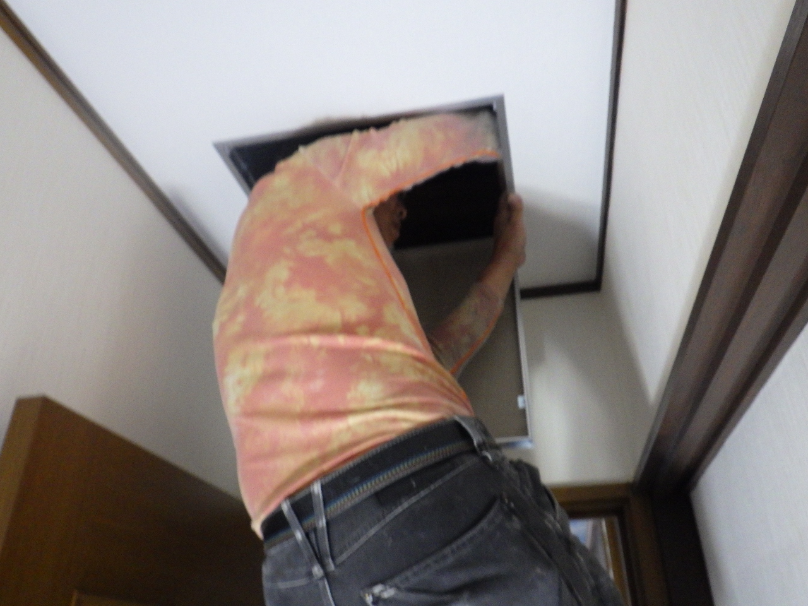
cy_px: 303
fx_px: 654
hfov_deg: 63.4
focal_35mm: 28
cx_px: 404
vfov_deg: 49.7
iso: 800
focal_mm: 5
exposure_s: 1/60
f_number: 3.5
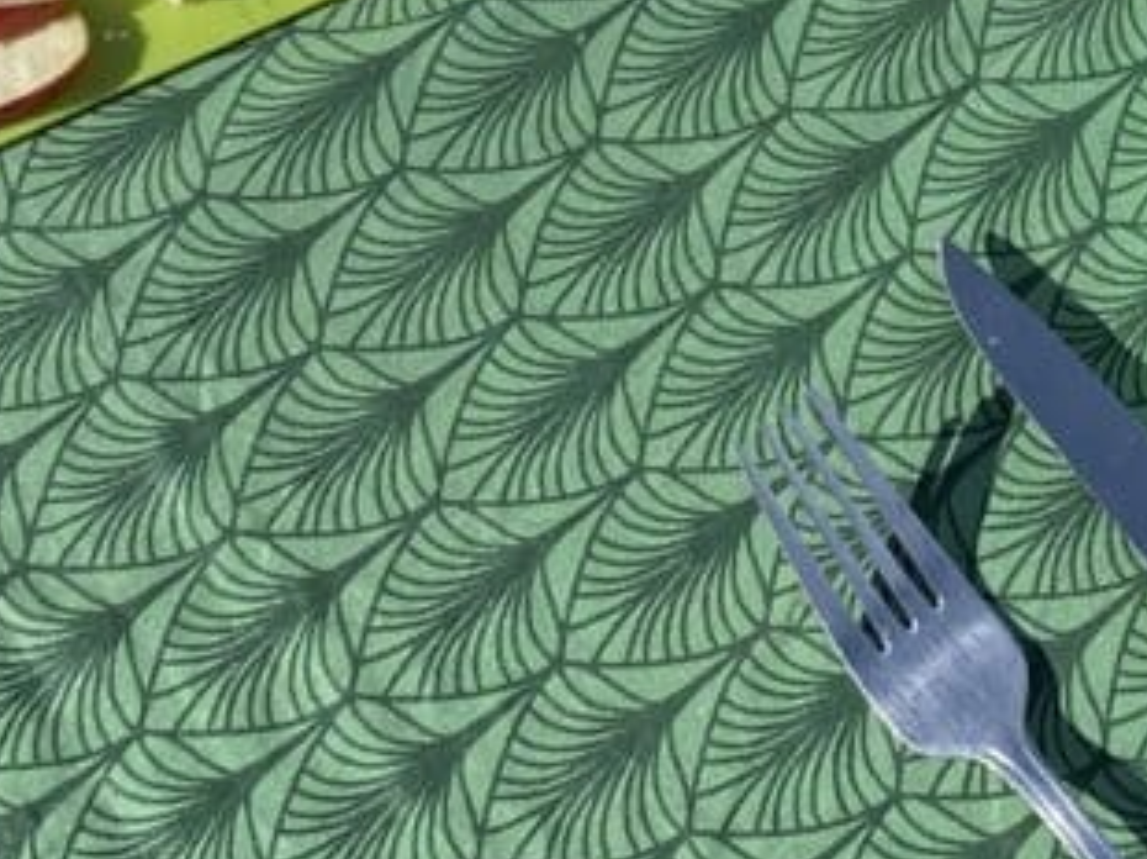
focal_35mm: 126
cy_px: -927
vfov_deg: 10.6
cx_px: 1299
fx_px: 4172
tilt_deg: -54.3
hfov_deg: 15.2
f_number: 1.8
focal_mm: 4.25
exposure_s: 1/2410
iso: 32
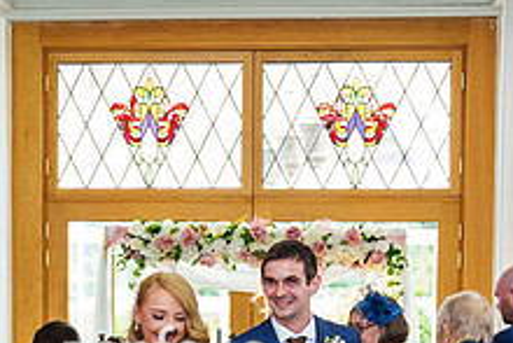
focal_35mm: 100
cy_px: 390
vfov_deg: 13.4
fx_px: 1426
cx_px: 202
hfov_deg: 20.4
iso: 800
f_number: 3.5
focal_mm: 36
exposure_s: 1/250
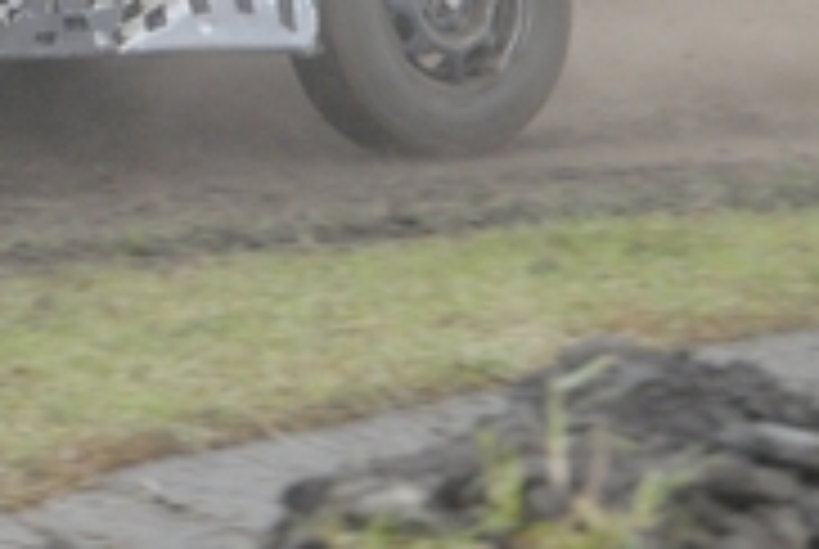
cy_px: -207
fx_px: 8659
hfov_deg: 5.4
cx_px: -432
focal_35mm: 380
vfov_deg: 3.6
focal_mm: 72
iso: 800
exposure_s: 1/500
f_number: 5.3
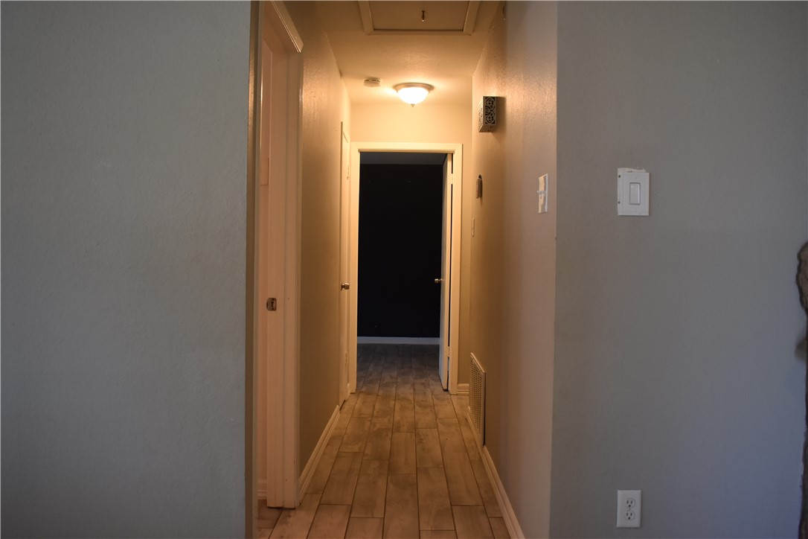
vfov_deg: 43.6
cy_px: 270
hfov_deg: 61.9
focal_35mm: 30
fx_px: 673
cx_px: 404
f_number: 3.8
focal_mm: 20
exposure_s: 1/60
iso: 800
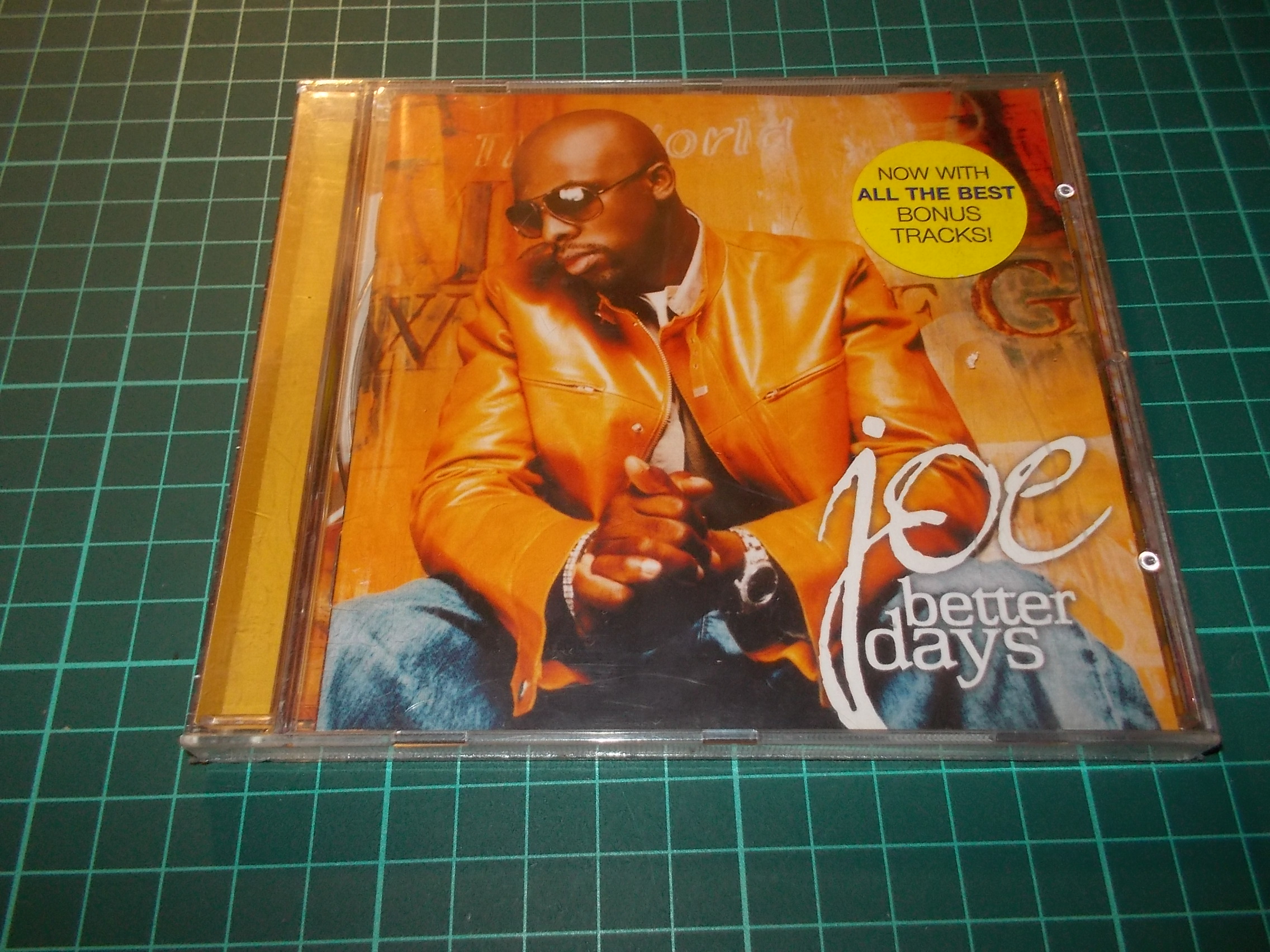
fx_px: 1064
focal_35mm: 29
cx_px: 635
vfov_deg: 48.2
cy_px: 476
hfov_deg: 61.7
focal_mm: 4.1
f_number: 3.3
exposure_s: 1/30
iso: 200
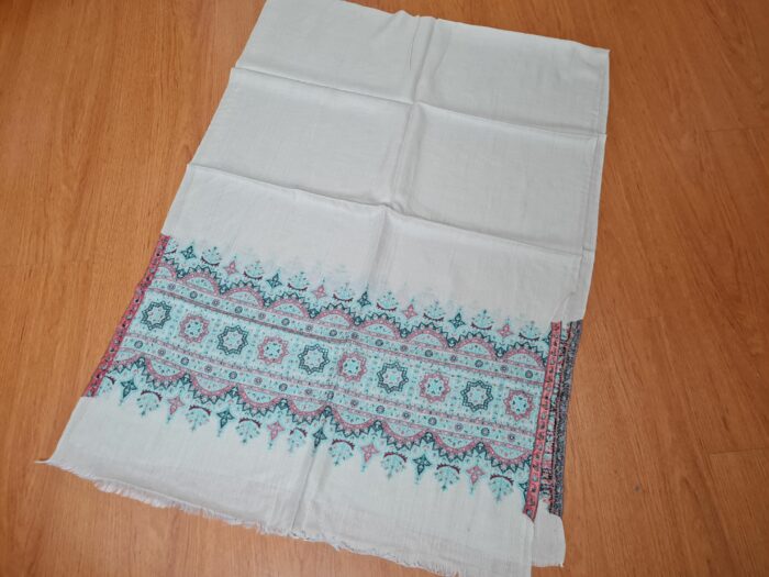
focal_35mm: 26
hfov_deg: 67.3
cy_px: 288
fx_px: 578
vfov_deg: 53.1
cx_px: 384
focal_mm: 5.4
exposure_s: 1/40
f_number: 1.8
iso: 160
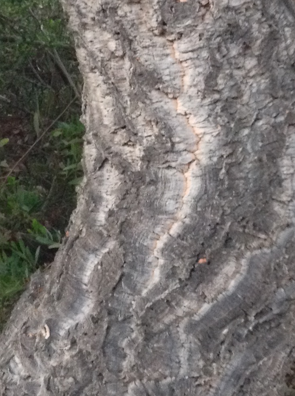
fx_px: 991
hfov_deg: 16.8
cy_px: 185
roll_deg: +3.4
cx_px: 250
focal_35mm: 87
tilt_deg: -20.7
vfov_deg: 22.5
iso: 250
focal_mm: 3.3
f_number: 2.4
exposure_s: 1/20
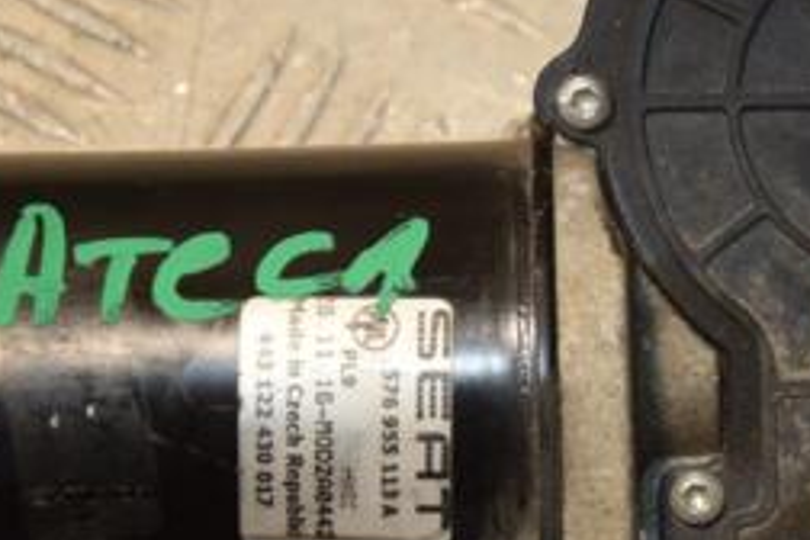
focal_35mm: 207
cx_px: 685
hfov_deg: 9.9
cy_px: 248
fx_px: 4657
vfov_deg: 6.6
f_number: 5
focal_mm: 58
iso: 800
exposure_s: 1/160
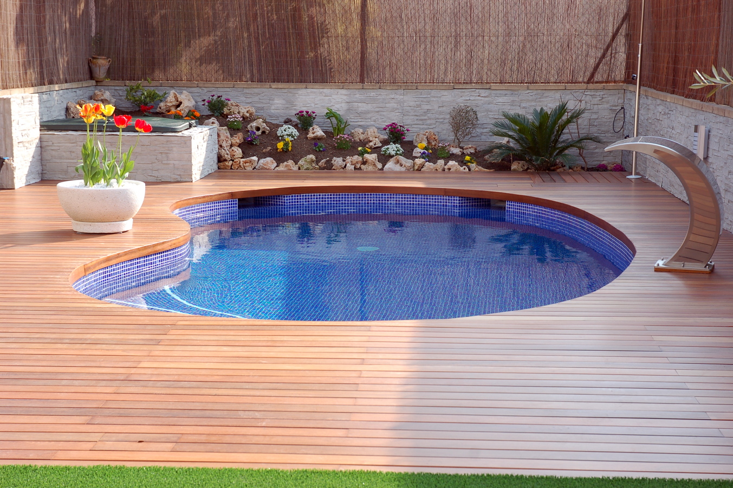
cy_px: 244
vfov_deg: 19.7
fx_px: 1404
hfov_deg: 29.3
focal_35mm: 69
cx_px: 366
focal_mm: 46
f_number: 6.3
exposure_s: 1/160
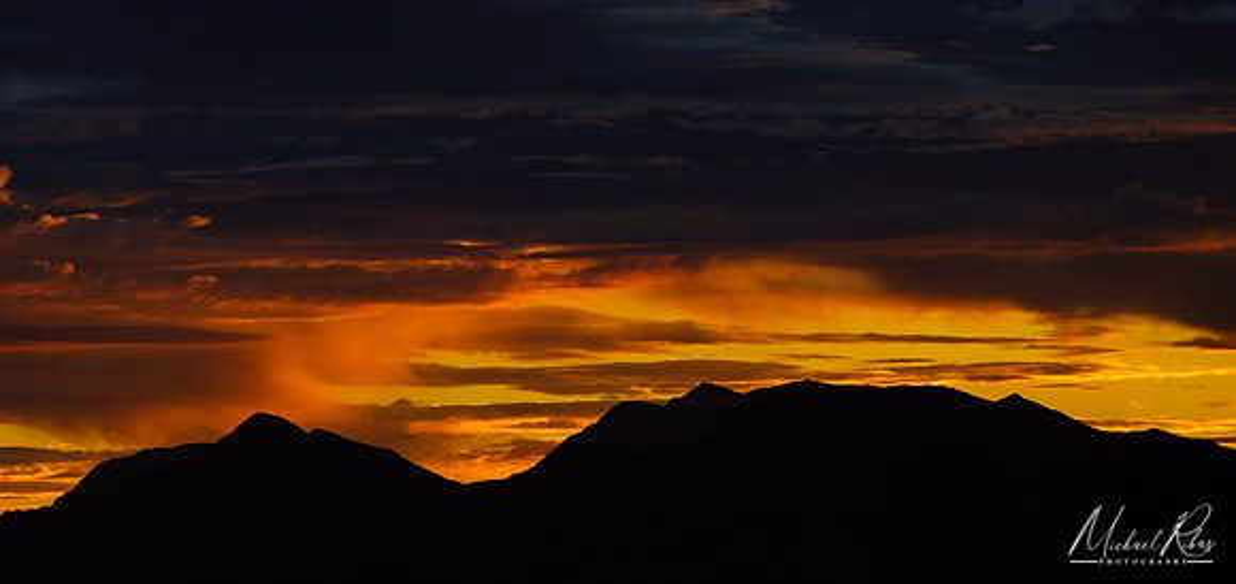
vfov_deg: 4.0
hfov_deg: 8.5
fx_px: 8330
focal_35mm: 264
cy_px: 173
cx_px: 610
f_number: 11
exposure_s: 1/30
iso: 220
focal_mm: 160
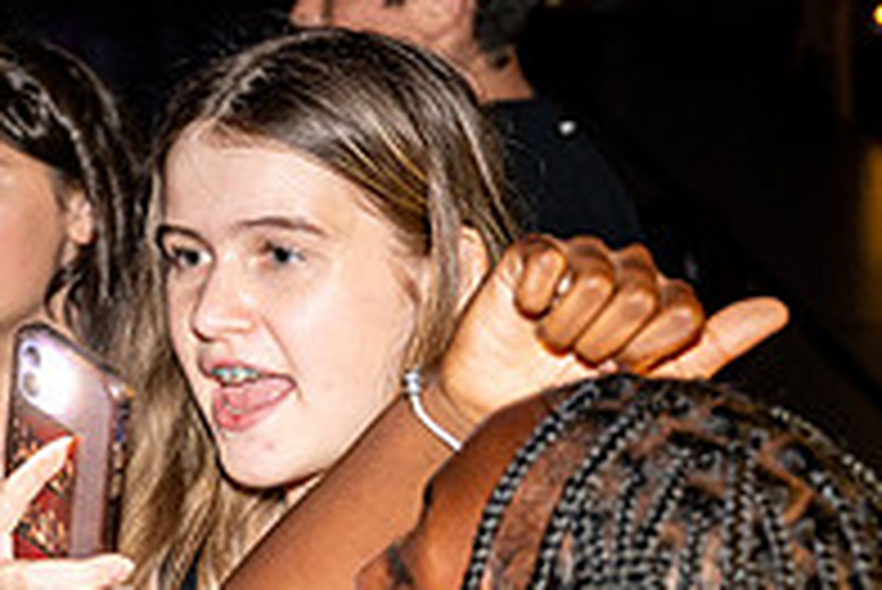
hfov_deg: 14.2
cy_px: 304
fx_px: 3334
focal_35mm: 136
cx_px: -396
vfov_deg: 10.1
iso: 1250
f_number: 4
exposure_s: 1/100
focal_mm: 46
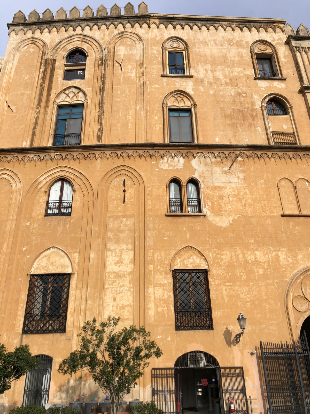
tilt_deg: +27.0
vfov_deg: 63.4
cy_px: 207
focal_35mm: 28
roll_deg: +1.1
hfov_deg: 49.7
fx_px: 334
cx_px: 155
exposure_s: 1/2183
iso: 20
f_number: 1.8
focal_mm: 4
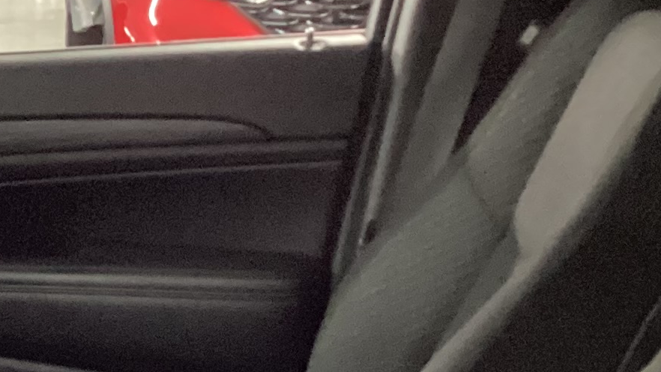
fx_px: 2191
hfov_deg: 16.7
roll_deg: +0.3
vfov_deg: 9.4
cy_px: 571
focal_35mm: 125
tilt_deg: -21.1
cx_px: -33
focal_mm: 3.3
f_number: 2.4
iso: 640
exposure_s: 1/20
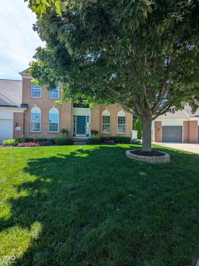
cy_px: 133
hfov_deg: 78.1
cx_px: 100
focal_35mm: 16
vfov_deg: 94.5
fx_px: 123
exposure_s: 1/612
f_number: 2.2
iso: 30
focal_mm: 2.35
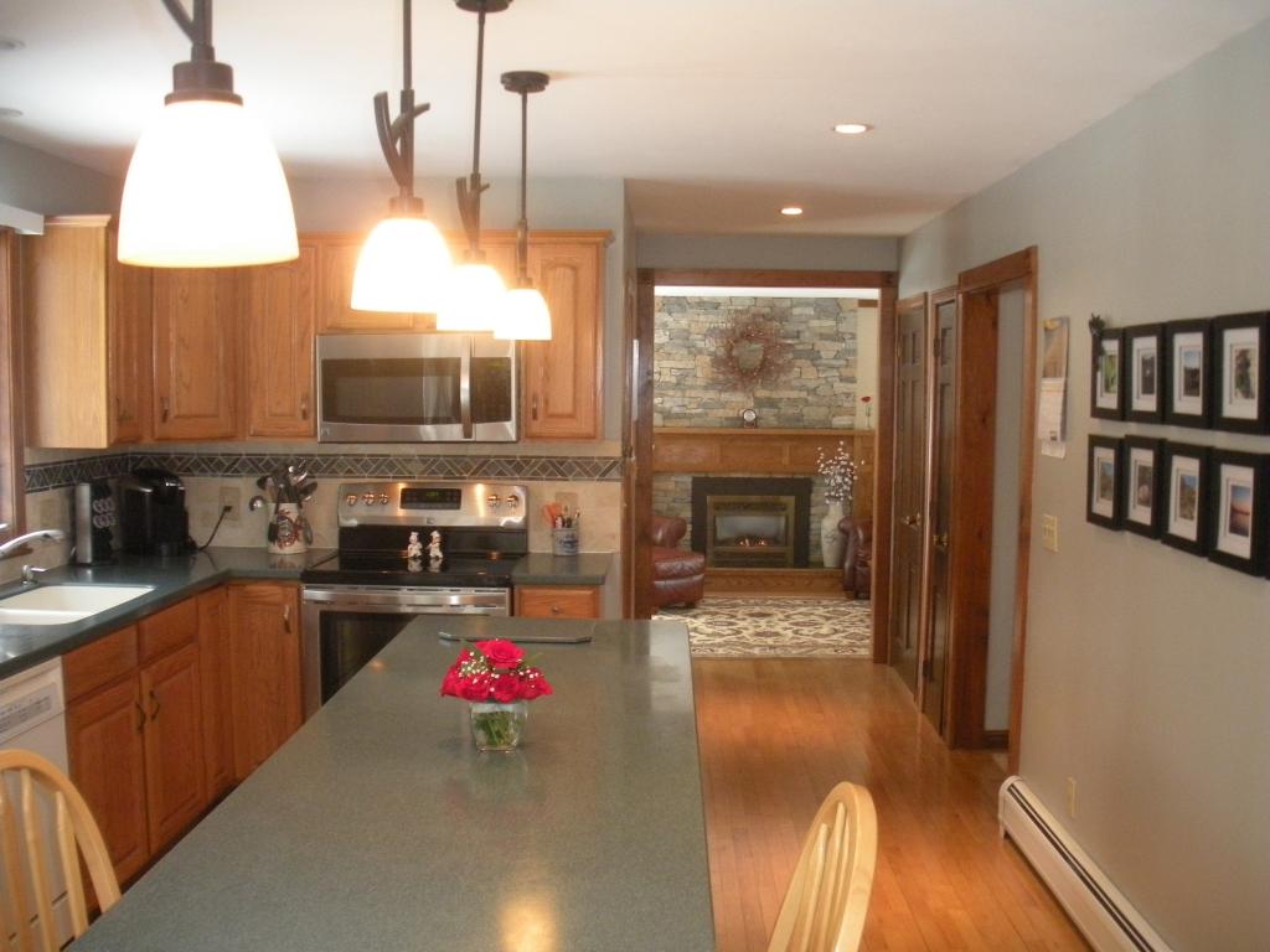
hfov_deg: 52.6
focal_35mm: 35
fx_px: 1284
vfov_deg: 40.7
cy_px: 476
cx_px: 635
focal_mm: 6.3
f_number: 3.5
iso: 400
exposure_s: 1/31.1
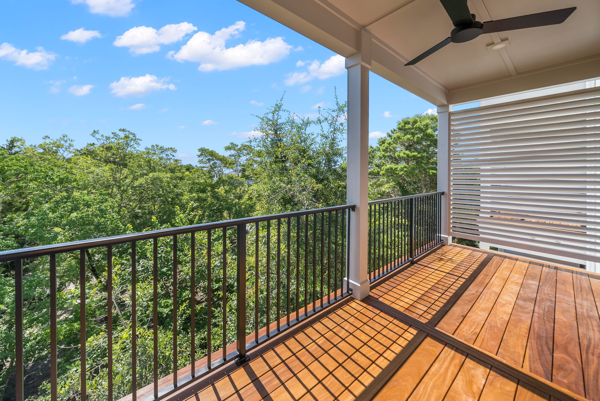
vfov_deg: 90.1
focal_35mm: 12
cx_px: 300
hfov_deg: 112.6
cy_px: 200
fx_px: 200
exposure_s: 1/500
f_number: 7.1
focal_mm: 12
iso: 160
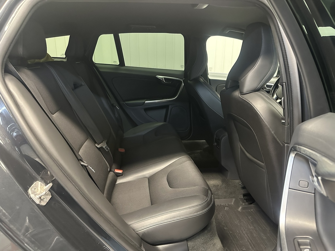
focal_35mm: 24
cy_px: 126
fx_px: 232
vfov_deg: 56.8
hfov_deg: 71.6
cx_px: 168
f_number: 1.78
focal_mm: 6.86
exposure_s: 1/47
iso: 1000
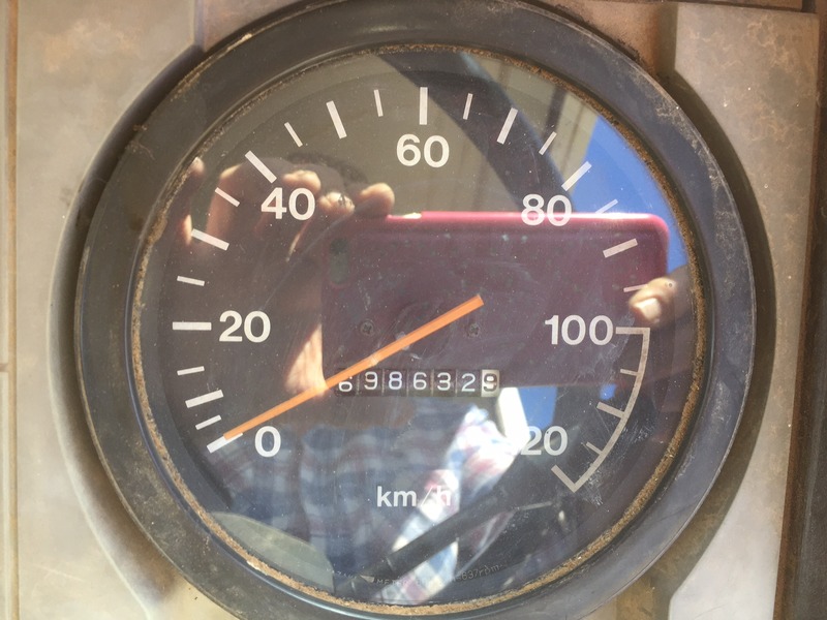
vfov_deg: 48.2
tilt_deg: -52.4
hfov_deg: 61.7
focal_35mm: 29
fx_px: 693
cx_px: 414
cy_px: 310
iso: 50
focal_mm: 4.15
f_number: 2.2
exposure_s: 1/100
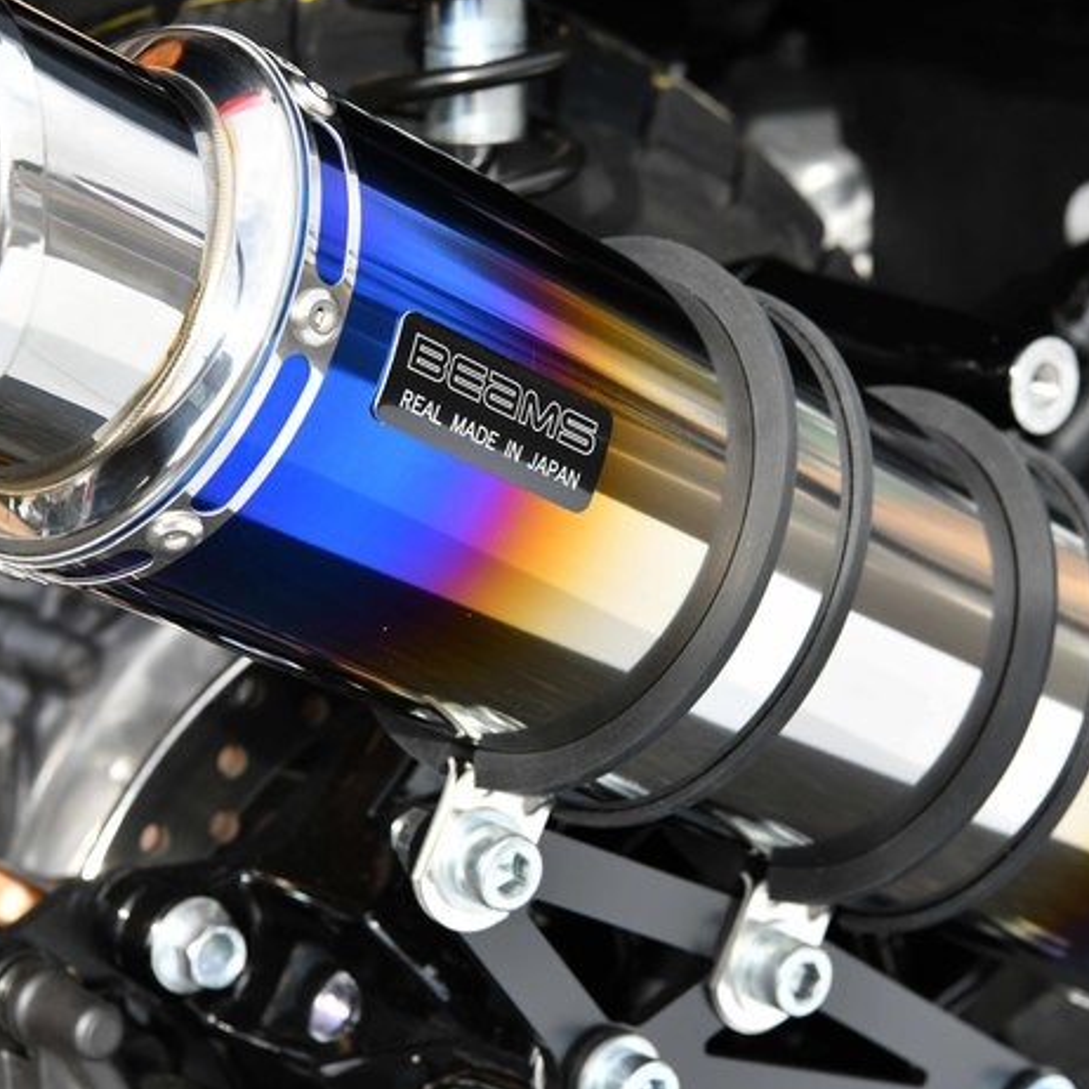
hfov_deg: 16.9
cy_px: 517
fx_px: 3666
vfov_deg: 16.9
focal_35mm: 103
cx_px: 622
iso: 640
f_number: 10
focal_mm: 70
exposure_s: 1/500
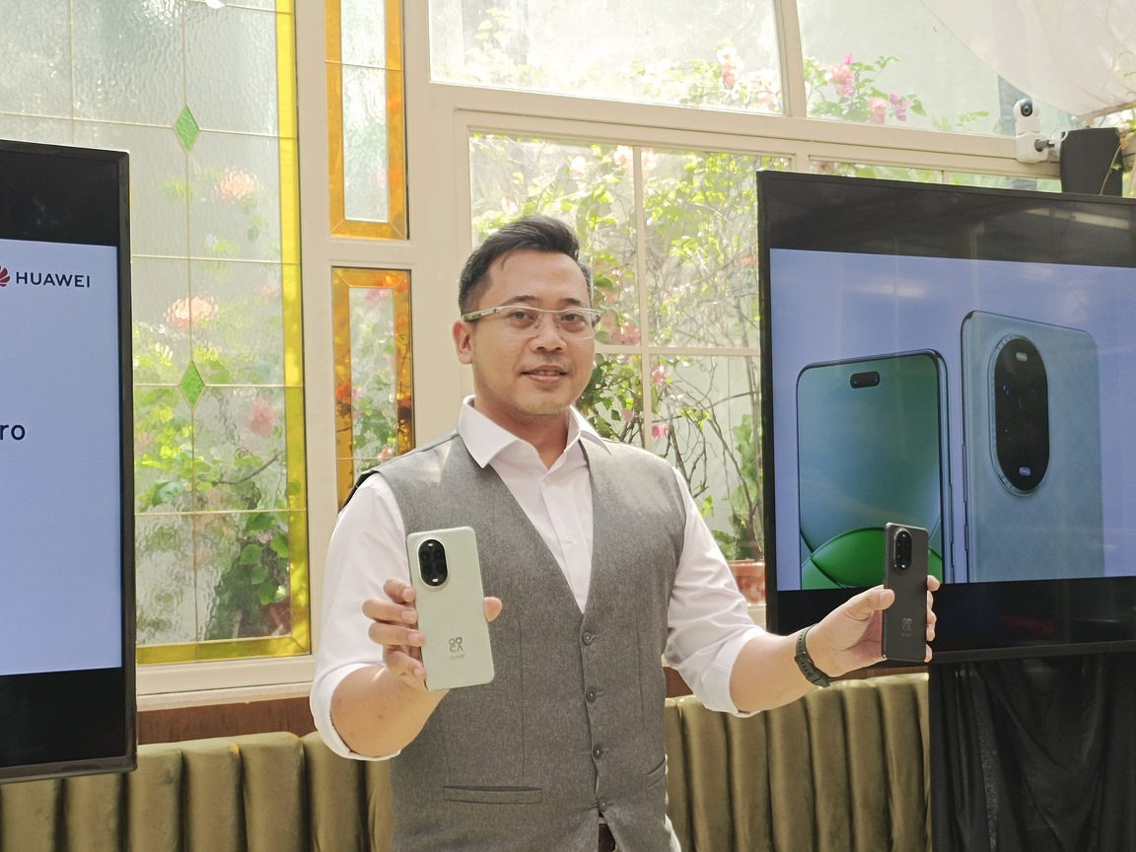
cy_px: 426
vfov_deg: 29.1
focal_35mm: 50
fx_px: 1641
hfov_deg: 38.2
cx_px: 568
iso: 190
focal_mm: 4.74
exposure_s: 1/100
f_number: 1.79
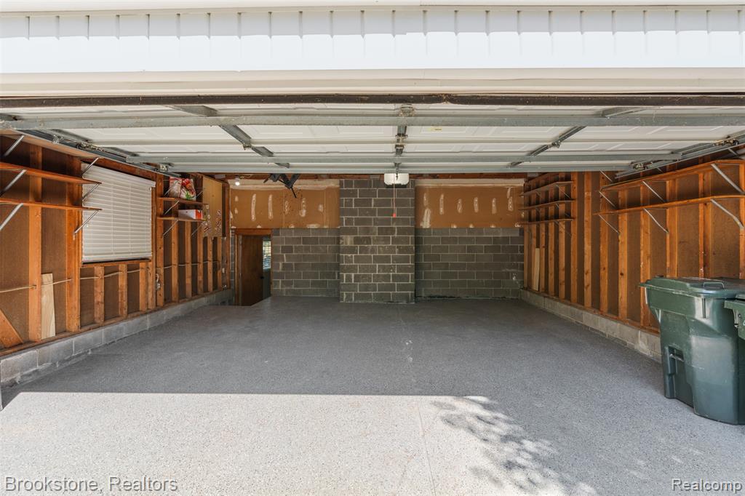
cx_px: 372
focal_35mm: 16
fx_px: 331
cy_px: 248
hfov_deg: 96.8
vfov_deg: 73.7
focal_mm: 16
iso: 100
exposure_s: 1/8
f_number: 8
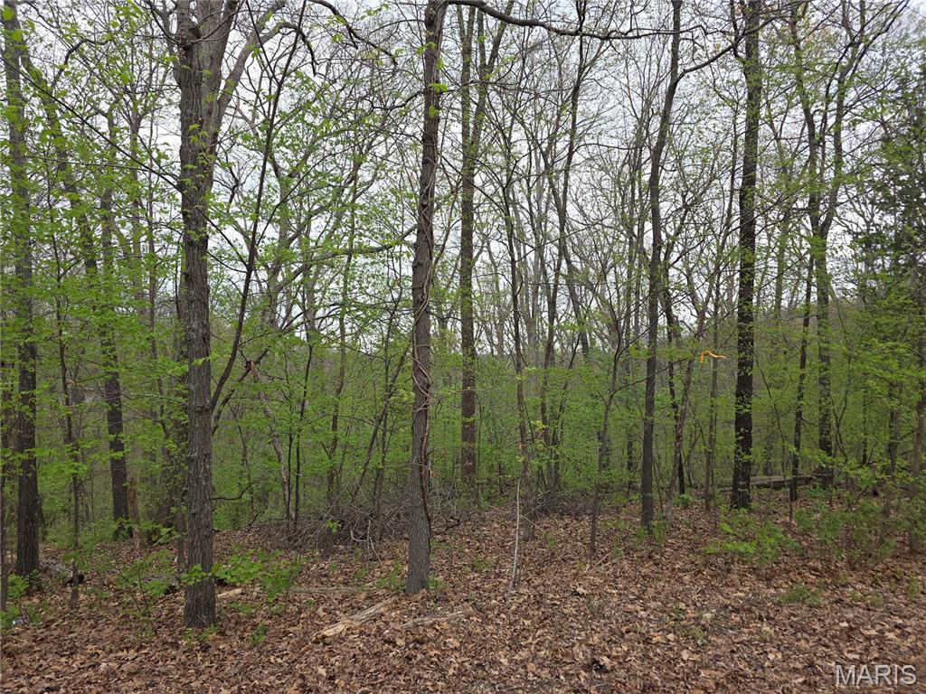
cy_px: 347
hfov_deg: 73.9
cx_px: 463
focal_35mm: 23
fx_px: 615
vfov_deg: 58.9
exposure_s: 1/141
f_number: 1.7
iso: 12
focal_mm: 6.3
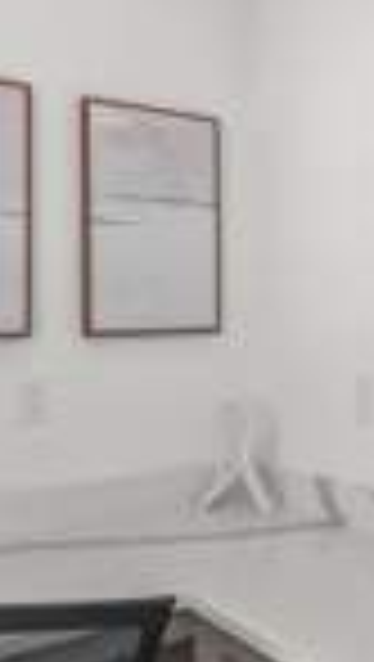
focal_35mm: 41
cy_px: 311
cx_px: 248
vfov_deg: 49.3
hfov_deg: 28.9
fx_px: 721
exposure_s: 1/4
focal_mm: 12
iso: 80
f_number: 7.1
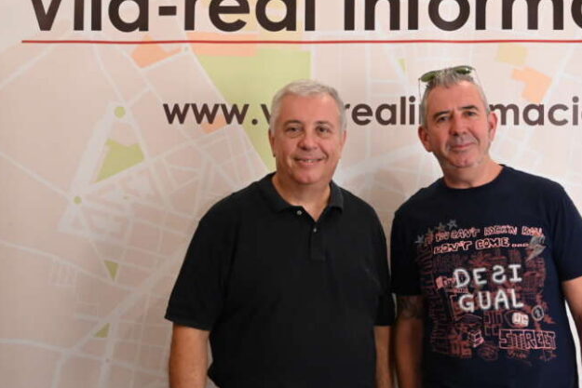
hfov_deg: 33.5
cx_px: 410
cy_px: 216
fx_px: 954
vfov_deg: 23.0
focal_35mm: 59
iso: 6400
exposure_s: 1/320
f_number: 4
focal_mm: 36
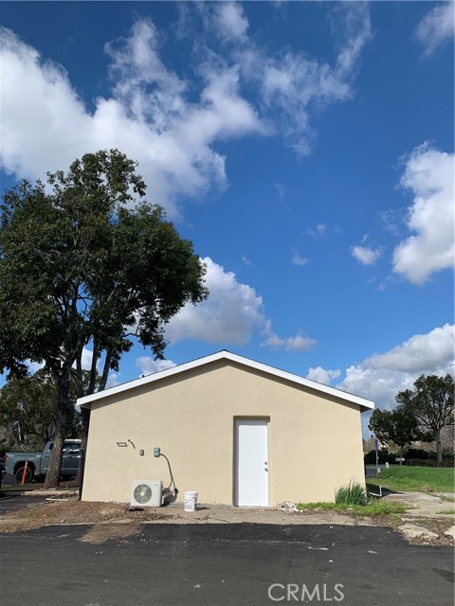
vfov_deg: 67.3
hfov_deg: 53.1
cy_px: 303
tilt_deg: +18.3
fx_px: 456
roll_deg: -1.1
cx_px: 228
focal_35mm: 26
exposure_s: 1/3788
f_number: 1.8
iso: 25
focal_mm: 4.25
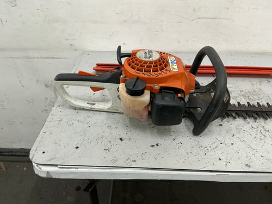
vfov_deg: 49.7
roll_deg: -2.0
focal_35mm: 28
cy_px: 102
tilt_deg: -38.8
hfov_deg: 63.4
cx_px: 136
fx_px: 220
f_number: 1.8
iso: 40
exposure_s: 1/50
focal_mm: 3
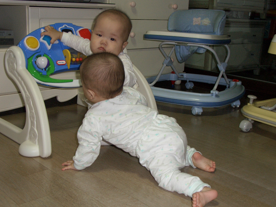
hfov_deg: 42.9
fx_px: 351
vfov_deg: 32.9
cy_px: 101
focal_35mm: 44
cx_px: 138
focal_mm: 9.2
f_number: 3
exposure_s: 1/60
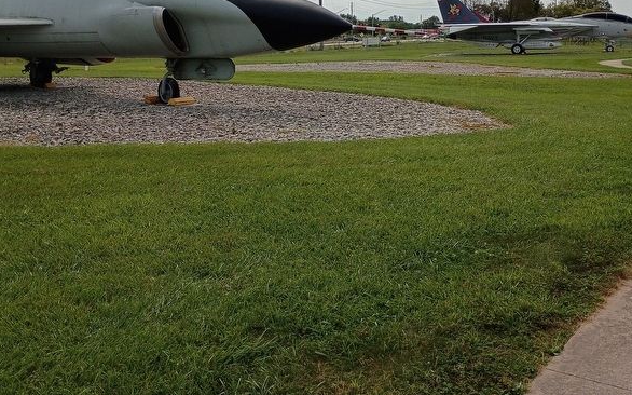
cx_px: 341
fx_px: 723
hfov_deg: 47.2
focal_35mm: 42
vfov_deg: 29.7
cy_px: 72
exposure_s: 1/3012
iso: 104
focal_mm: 4.27
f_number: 1.8
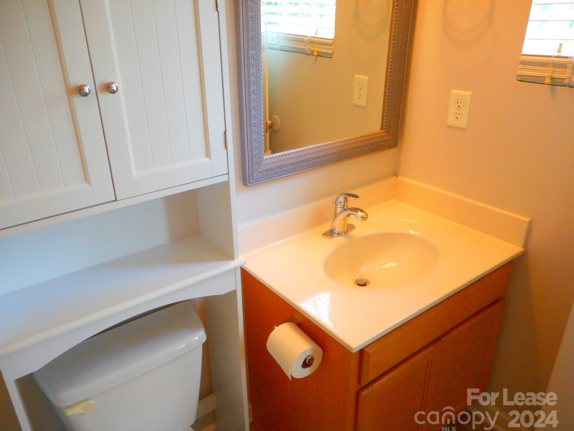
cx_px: 281
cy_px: 219
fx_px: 431
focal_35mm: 26
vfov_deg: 53.1
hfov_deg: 67.3
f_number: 3.7
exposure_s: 1/30
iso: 360
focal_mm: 4.5
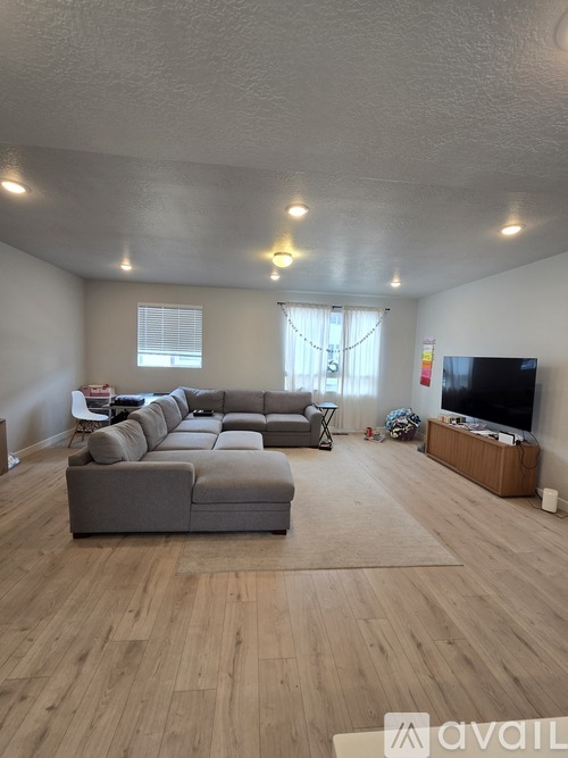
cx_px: 284
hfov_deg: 89.9
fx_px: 285
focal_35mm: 13
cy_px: 379
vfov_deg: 106.2
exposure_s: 1/60
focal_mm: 2.2
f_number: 2.2
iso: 50
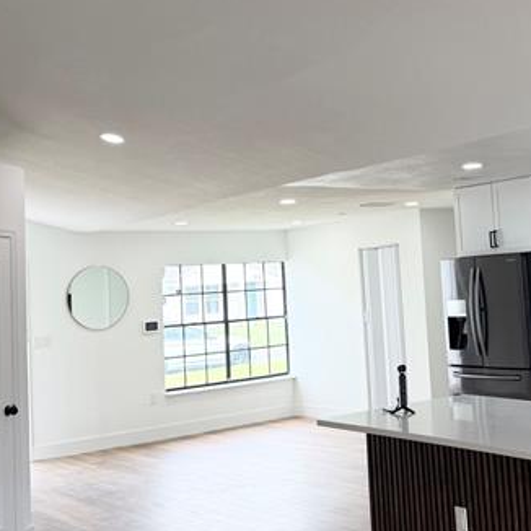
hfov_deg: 33.6
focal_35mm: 50
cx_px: 373
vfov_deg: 34.0
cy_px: 225
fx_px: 868
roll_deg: +3.9
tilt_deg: +4.5
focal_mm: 6.76
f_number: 1.78
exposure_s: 1/186
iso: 100
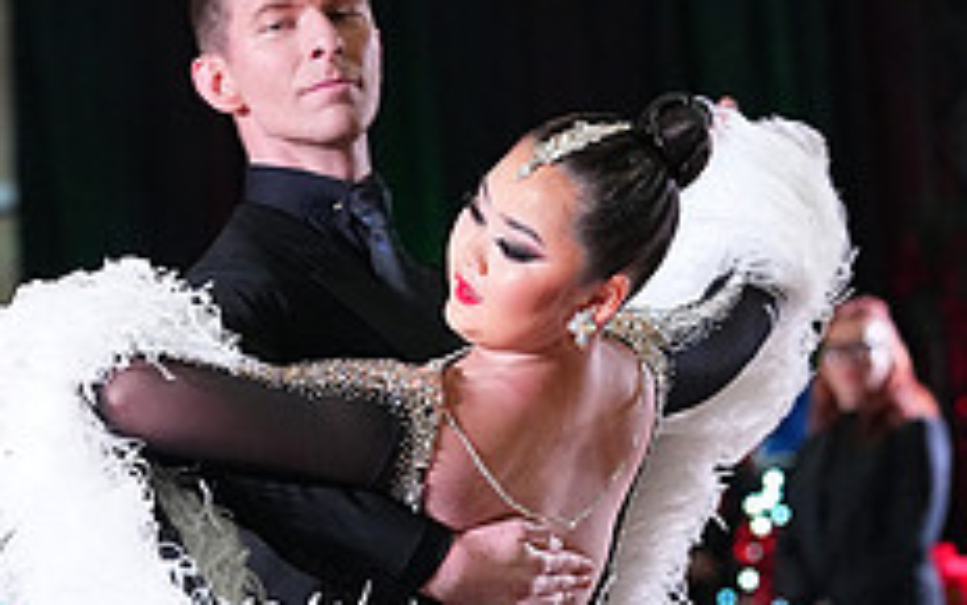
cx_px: 473
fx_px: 7458
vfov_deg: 4.6
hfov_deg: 7.4
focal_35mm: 283
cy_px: 768
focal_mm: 111
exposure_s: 1/400
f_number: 4.5
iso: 6400
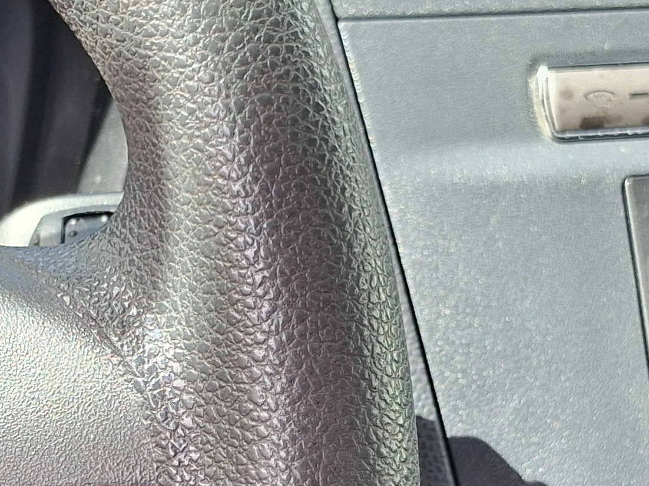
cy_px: 437
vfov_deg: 14.6
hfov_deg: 19.6
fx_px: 1874
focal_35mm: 100
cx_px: 297
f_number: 1.8
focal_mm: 4
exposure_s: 1/120
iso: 32
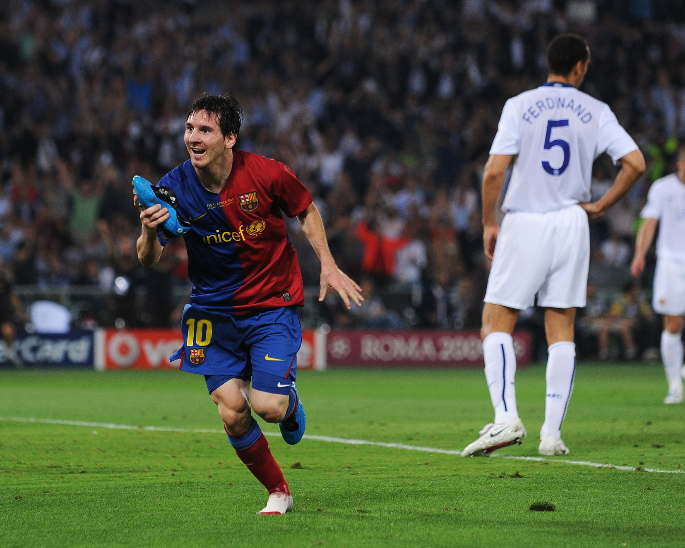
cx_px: 359
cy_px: 274
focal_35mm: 170
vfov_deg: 9.1
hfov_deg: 11.4
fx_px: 3446
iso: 1600
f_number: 2.8
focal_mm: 150
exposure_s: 1/1000
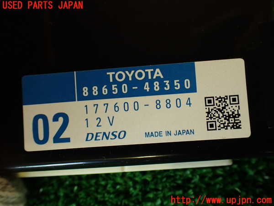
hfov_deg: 56.8
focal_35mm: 32
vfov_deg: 44.2
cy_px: 103
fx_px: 253
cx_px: 137
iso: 200
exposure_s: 1/60
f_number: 2.4
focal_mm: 5.79
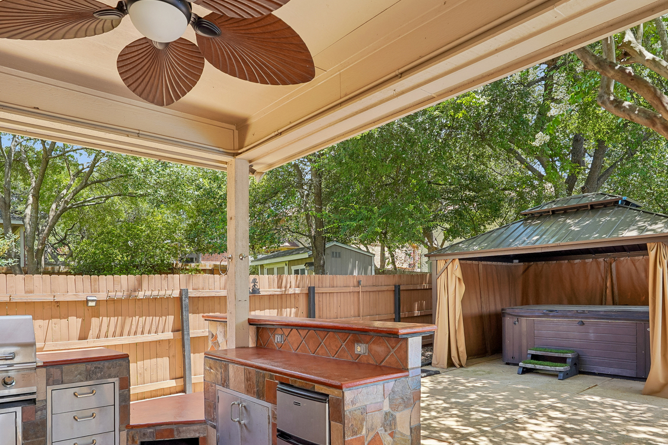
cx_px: 317
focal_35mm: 23
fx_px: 427
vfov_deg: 54.3
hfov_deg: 76.0
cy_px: 287
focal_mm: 16
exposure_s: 1/30
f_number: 8
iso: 100
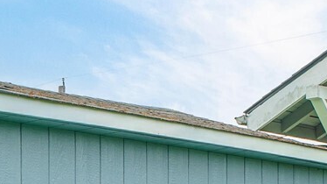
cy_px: 303
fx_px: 988
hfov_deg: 18.1
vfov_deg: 10.2
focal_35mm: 114
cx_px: -30
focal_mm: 24
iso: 80
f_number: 7.1
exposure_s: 1/40
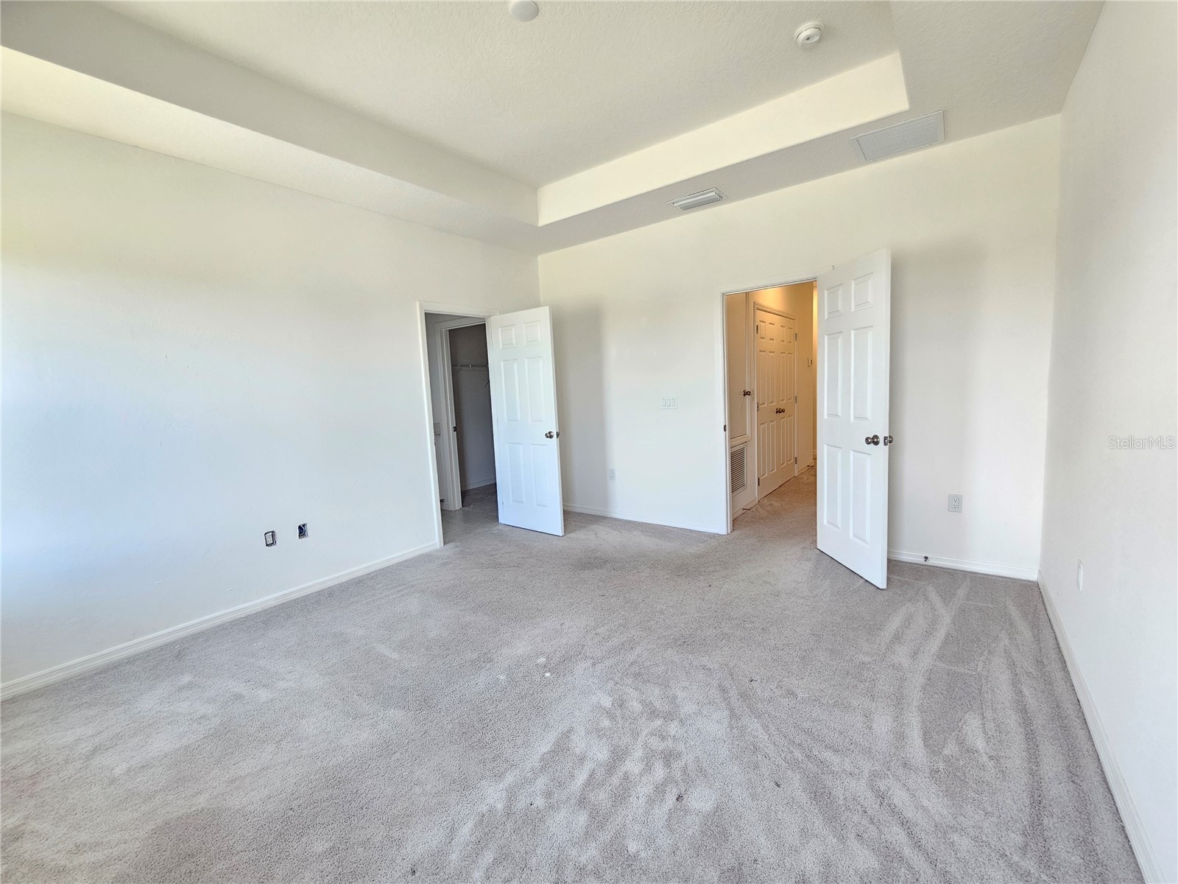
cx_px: 589
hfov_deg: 106.2
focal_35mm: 13
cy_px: 442
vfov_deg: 89.9
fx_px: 442
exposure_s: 1/77.4
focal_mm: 2.2
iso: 200
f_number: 2.2
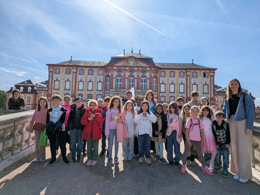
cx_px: 130
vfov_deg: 54.9
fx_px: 188
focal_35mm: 25
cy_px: 98
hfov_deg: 69.4
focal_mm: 5.43
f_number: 1.89
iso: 42
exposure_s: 1/4444
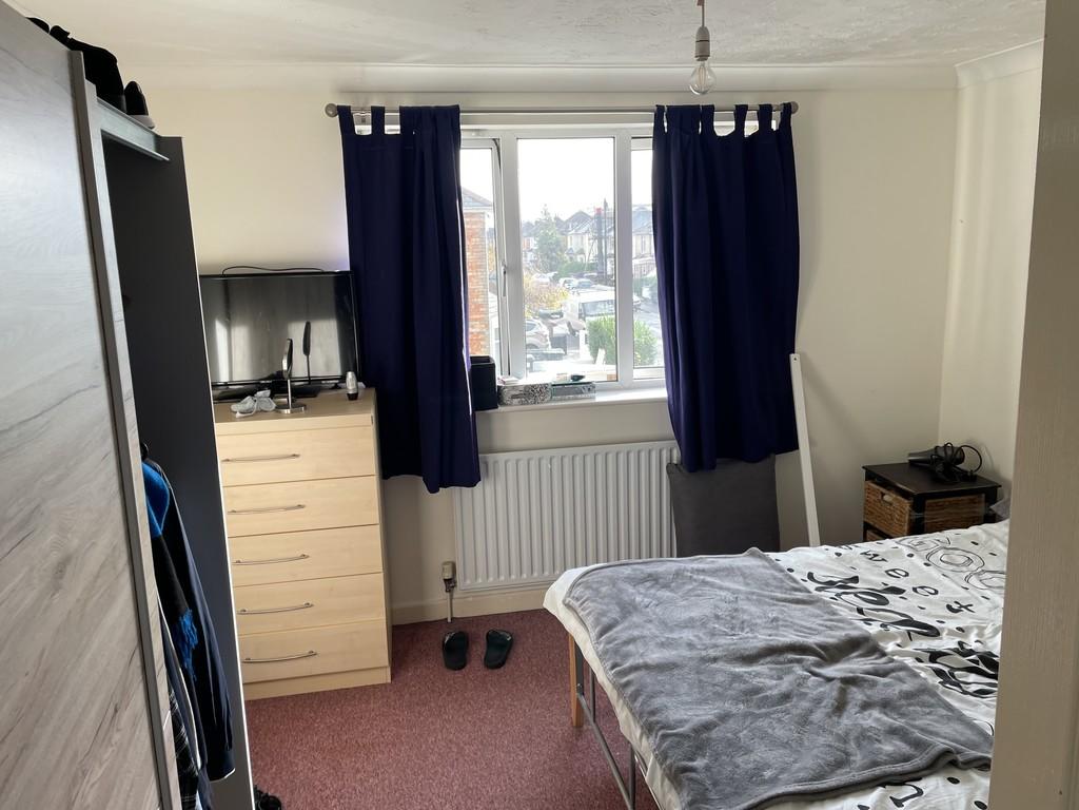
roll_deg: +2.9
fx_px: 810
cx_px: 540
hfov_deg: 67.3
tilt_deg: -9.5
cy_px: 405
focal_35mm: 26
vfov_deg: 53.1
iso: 40
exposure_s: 1/121
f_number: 1.6
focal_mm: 4.2
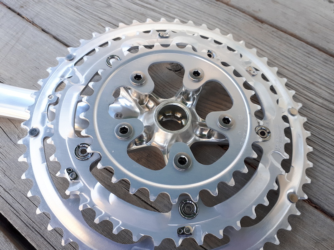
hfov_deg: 65.3
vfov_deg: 51.4
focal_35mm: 27
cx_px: 167
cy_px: 125
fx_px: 261
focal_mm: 3.6
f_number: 1.9
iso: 64
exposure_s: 1/33
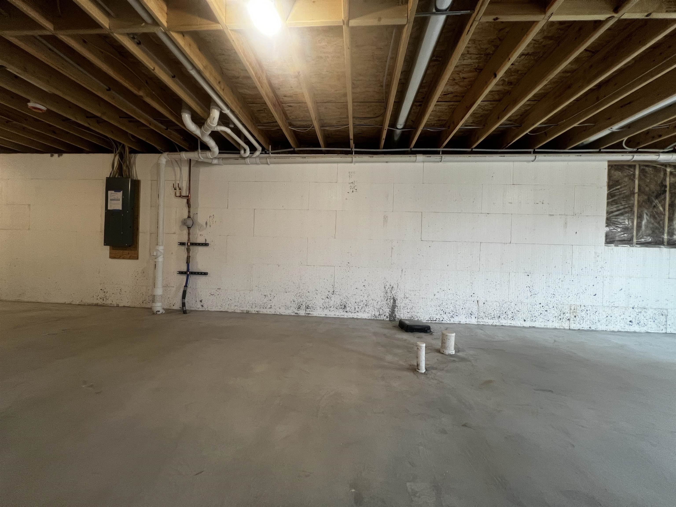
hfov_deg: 106.2
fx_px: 254
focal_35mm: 13
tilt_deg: -0.8
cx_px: 338
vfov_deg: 89.9
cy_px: 254
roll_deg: -1.4
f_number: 1.8
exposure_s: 1/60
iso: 160
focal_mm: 1.57
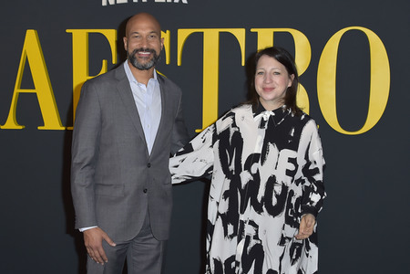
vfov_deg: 30.5
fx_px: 501
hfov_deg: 44.5
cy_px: 137
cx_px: 205
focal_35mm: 44
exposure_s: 1/250
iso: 320
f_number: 6.3
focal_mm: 44
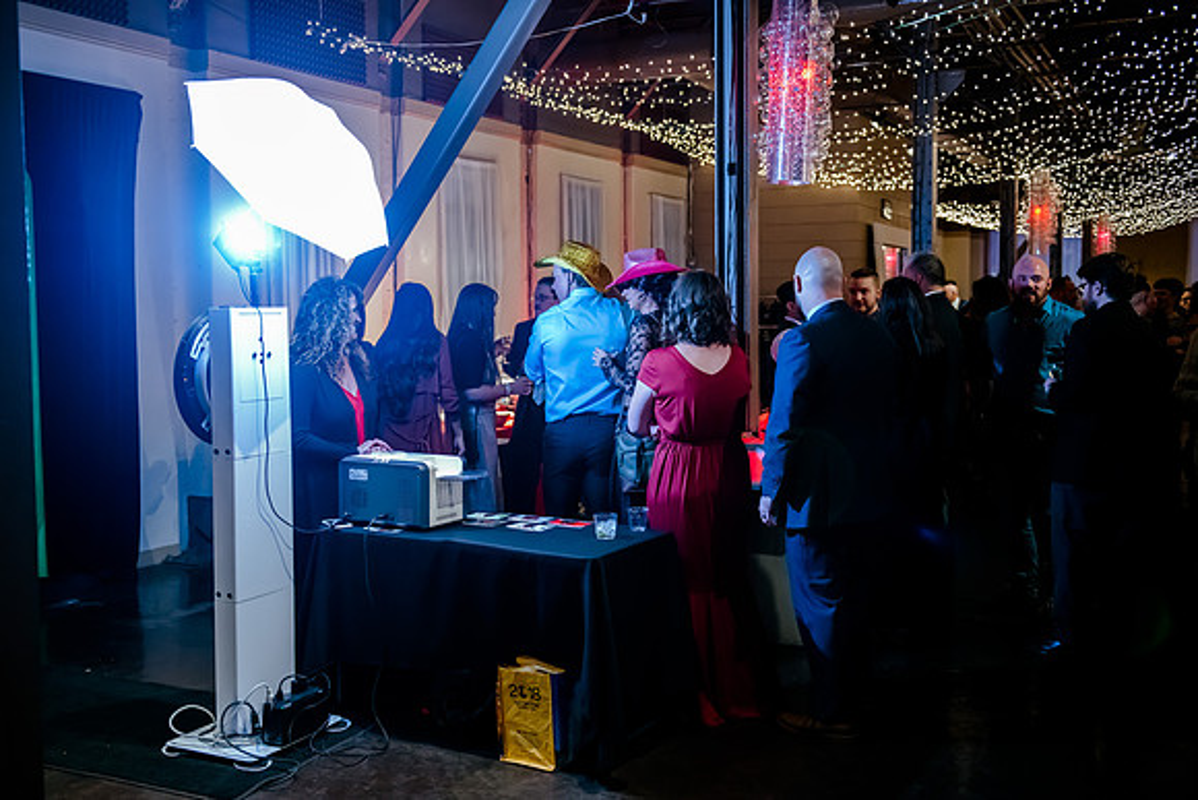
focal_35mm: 38
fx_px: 1251
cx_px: 558
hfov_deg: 51.1
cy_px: 376
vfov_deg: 35.4
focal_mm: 35
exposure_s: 1/125
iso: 4000
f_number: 2.8
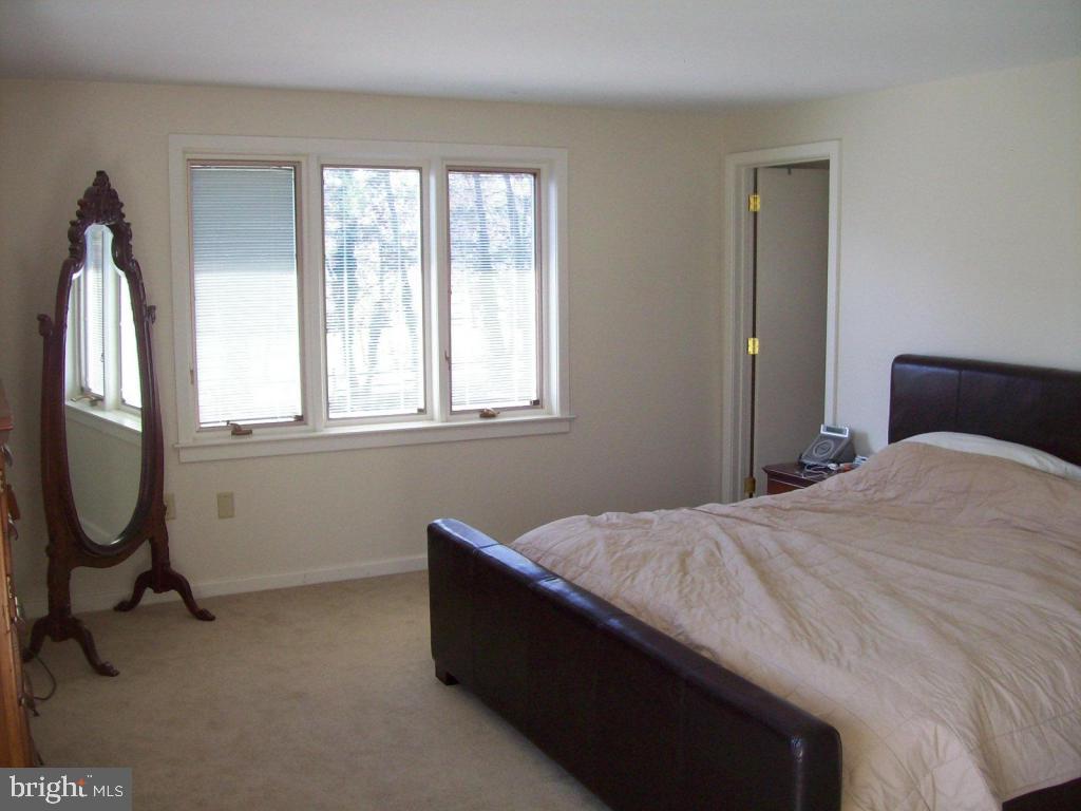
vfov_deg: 39.7
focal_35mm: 36
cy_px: 406
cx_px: 540
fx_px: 1124
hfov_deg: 51.4
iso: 80
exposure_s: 1/64.1
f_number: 2.7
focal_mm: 6
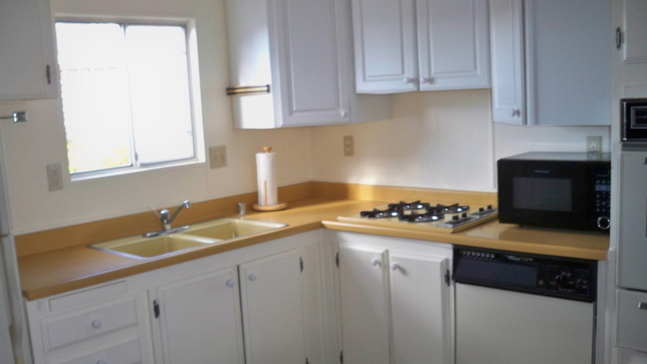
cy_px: 220
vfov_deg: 30.3
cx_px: 319
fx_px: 669
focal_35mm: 39
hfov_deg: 51.6
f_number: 3.1
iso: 200
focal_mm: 6.3
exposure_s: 1/60
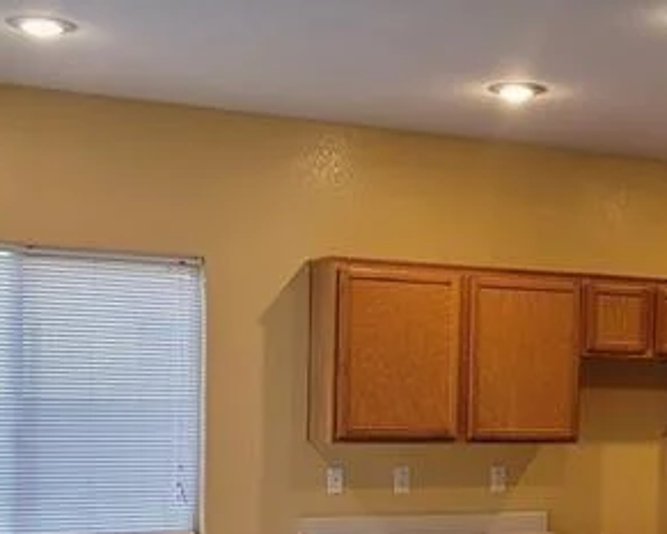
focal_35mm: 67
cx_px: 481
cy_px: 413
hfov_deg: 28.0
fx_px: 1323
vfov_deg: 22.6
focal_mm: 7
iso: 200
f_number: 1.8
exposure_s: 1/120
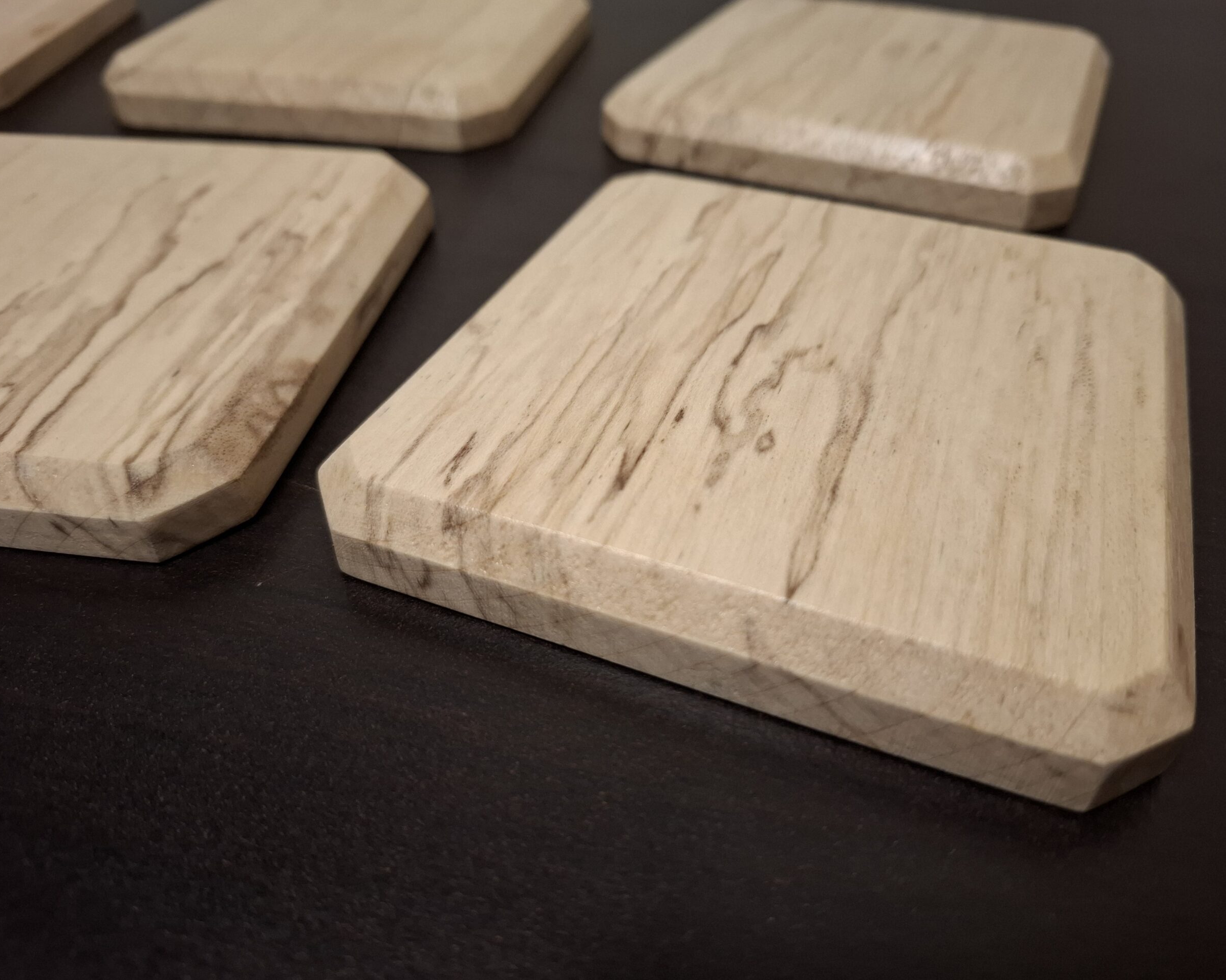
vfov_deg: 58.8
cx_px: 617
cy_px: 489
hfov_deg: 70.3
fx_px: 871
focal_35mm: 24
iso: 320
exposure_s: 1/120
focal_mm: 5.54
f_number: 1.8
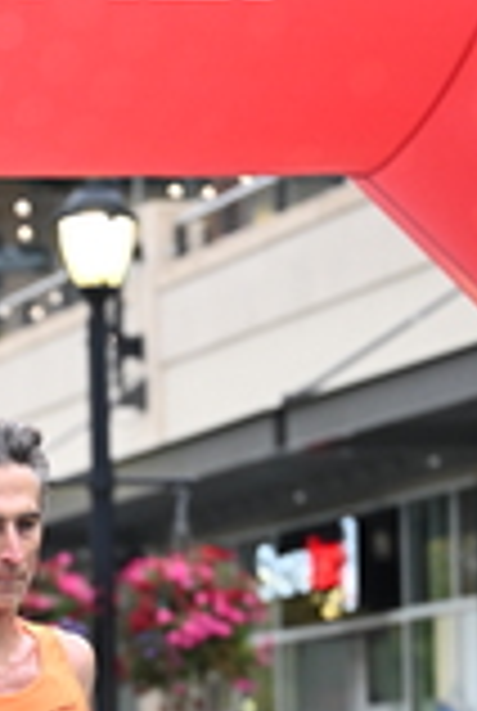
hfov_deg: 5.6
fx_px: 4808
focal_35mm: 243
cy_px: 724
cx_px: -115
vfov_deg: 8.4
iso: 1600
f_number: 2.8
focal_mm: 70
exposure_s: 1/800
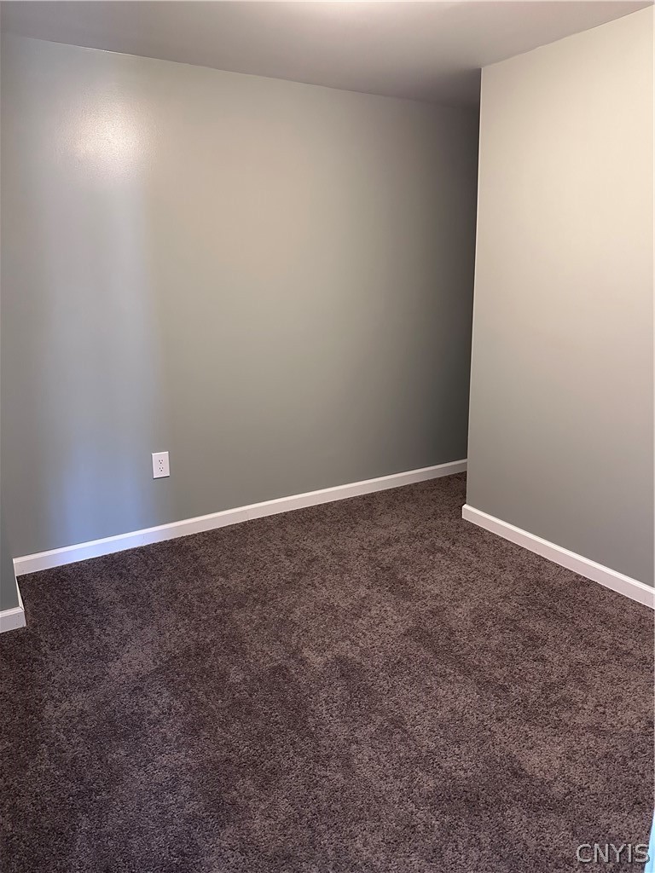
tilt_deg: -14.9
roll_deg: +0.4
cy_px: 436
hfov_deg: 56.8
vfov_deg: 71.6
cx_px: 328
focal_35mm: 24
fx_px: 606
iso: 800
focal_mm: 6.86
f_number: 1.78
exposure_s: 1/60
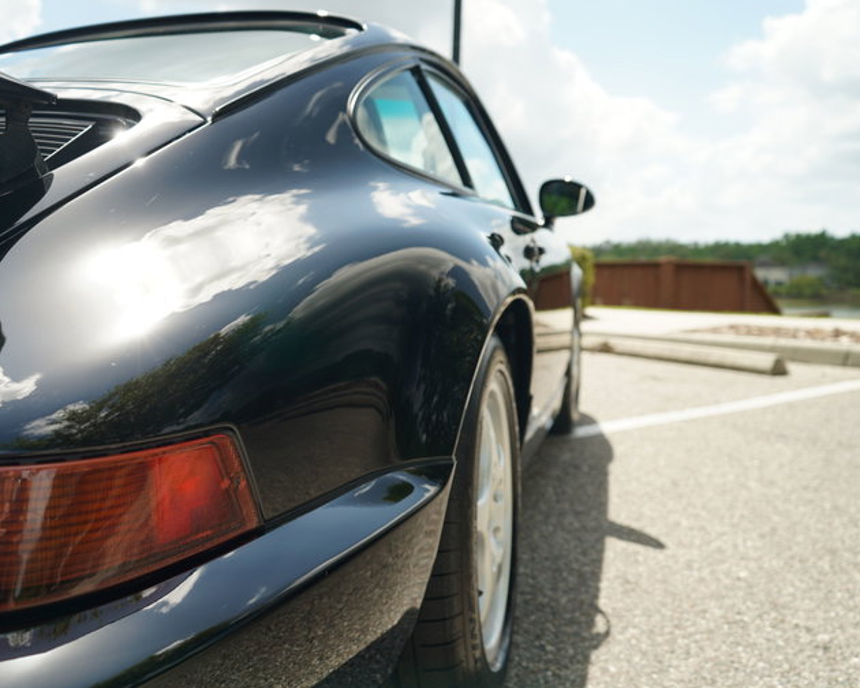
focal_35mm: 32
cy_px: 345
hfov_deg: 55.4
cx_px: 360
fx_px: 814
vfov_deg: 45.8
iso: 100
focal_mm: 28
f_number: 4.5
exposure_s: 1/80
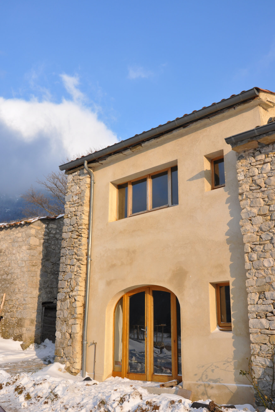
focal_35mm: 39
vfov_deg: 50.1
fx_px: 441
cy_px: 208
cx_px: 136
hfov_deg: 34.6
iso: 200
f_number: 9
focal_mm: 25
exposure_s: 1/320
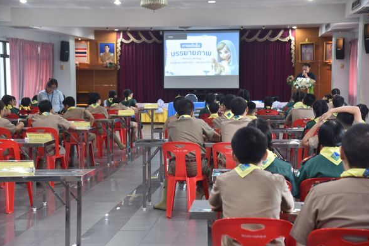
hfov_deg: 25.4
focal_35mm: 80
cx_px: 183
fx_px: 820
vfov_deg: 17.1
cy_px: 126
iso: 1000
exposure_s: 1/25
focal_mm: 78
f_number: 4
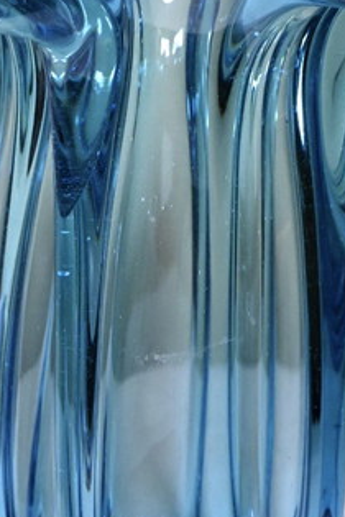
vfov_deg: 18.3
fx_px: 1610
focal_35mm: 112
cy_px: 279
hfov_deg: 12.2
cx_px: 172
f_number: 6.3
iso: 12800
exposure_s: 1/1250
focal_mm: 46
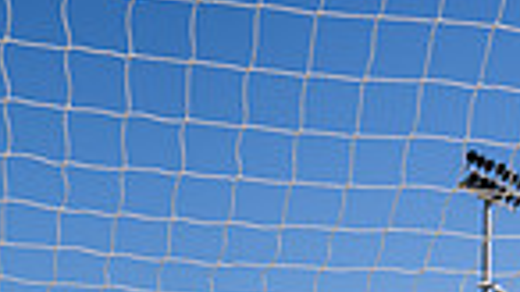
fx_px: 1599
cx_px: 239
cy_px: 791
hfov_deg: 18.5
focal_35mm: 116
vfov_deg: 9.0
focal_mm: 36
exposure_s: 1/250
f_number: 8
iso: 100
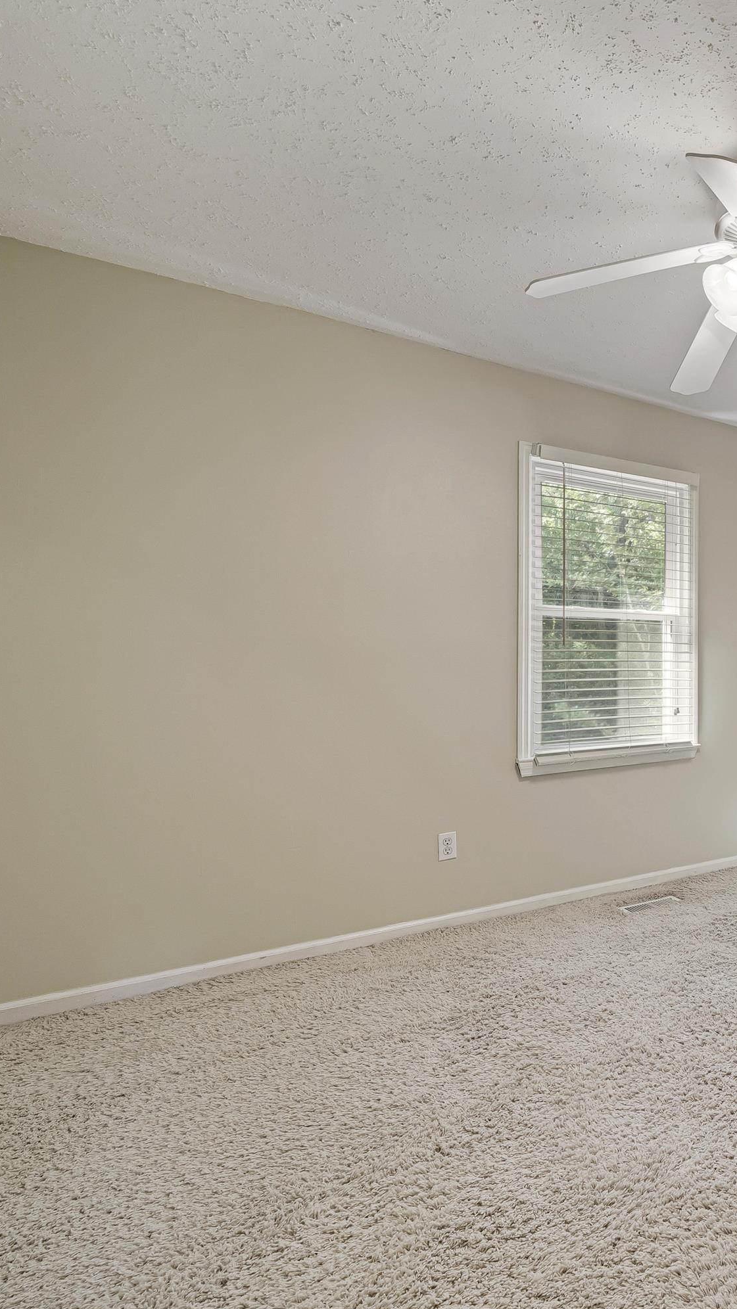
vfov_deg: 83.8
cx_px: 838
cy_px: 662
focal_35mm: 21
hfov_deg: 41.1
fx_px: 729
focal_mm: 13
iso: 250
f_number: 10
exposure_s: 1/1.25
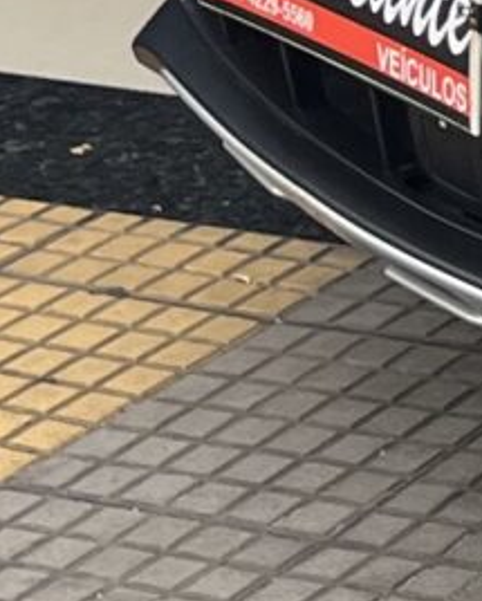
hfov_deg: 5.5
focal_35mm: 242
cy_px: -630
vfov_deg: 7.6
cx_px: 1968
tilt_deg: -9.9
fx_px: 4308
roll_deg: +1.0
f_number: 1.6
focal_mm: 5.1
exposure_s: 1/756
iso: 50
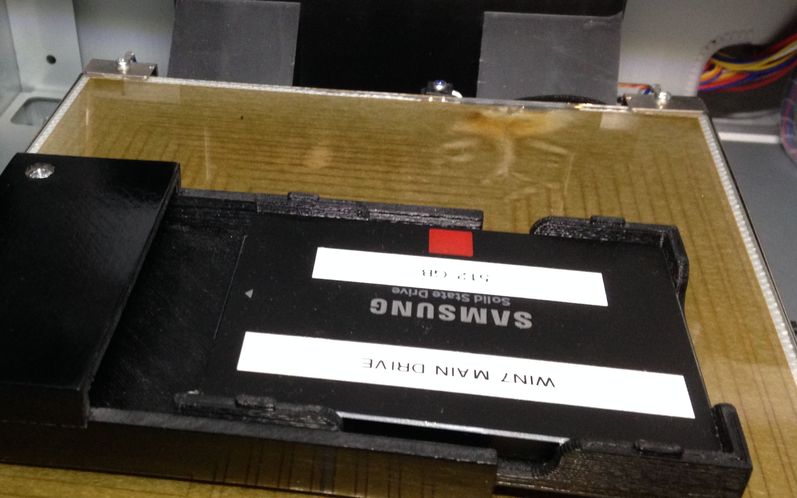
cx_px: 277
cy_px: 254
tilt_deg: -34.9
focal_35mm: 47
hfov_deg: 42.2
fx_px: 1021
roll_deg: +0.8
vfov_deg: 27.4
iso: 200
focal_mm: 4.12
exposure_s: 1/20
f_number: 2.4
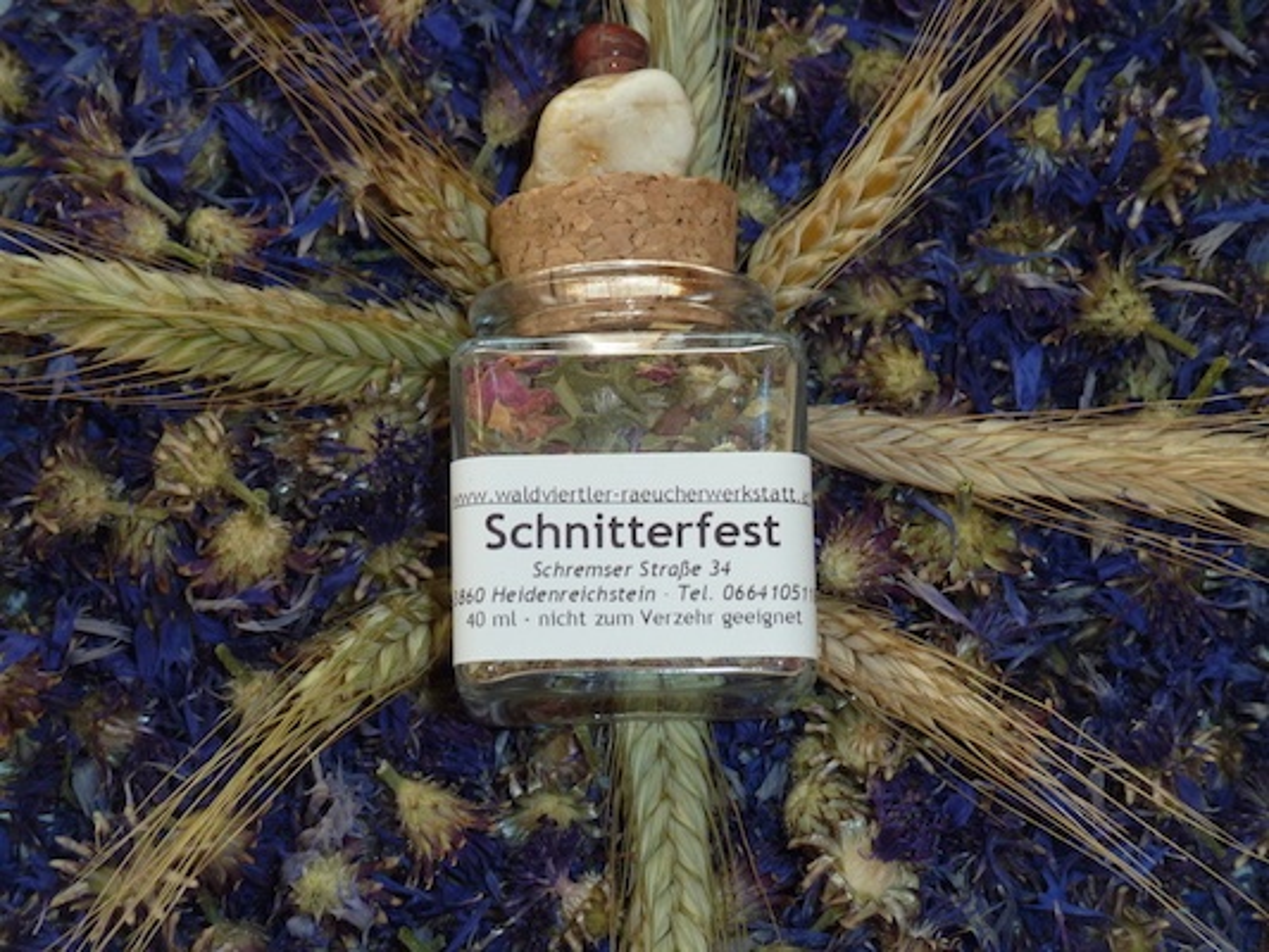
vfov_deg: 20.4
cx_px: 634
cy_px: 476
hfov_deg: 27.0
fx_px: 2640
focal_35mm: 72
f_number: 4.1
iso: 160
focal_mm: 11.9
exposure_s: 1/40
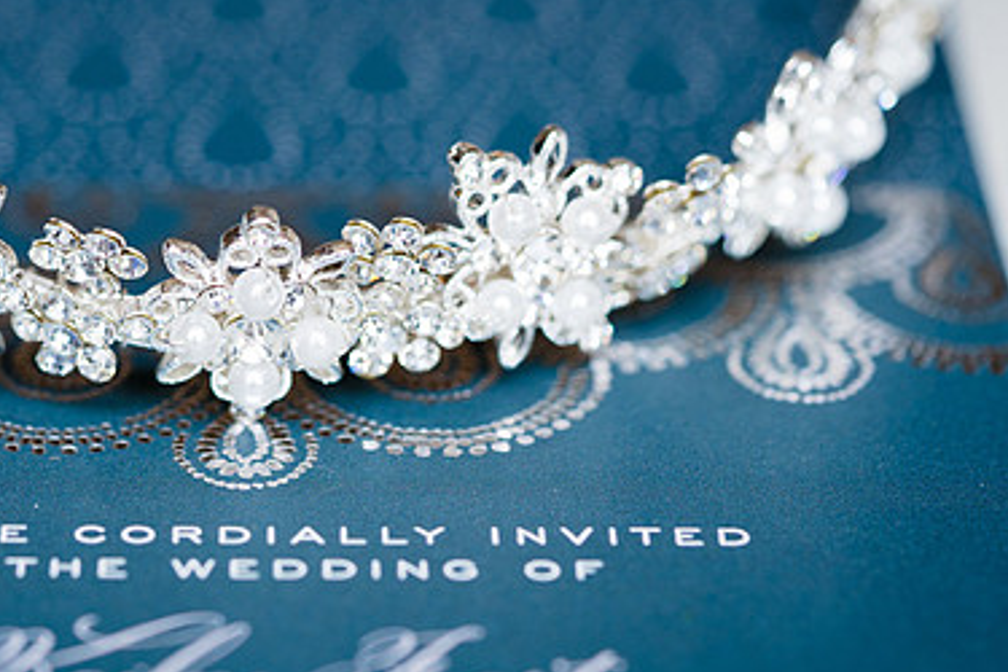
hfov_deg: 13.7
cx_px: 276
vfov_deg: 9.2
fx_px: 4172
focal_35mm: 149
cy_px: 272
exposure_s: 1/200
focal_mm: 90
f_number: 4
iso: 640
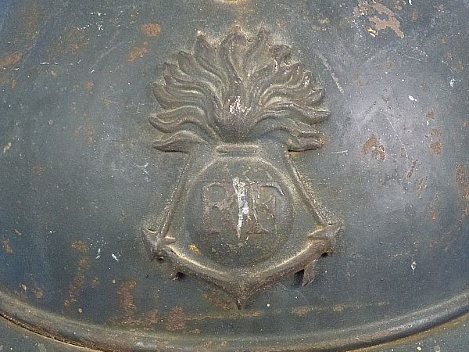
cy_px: 189
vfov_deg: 19.4
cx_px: 238
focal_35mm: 76
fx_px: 1030
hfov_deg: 25.7
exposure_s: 1/40
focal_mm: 10.1
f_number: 4.4
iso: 400
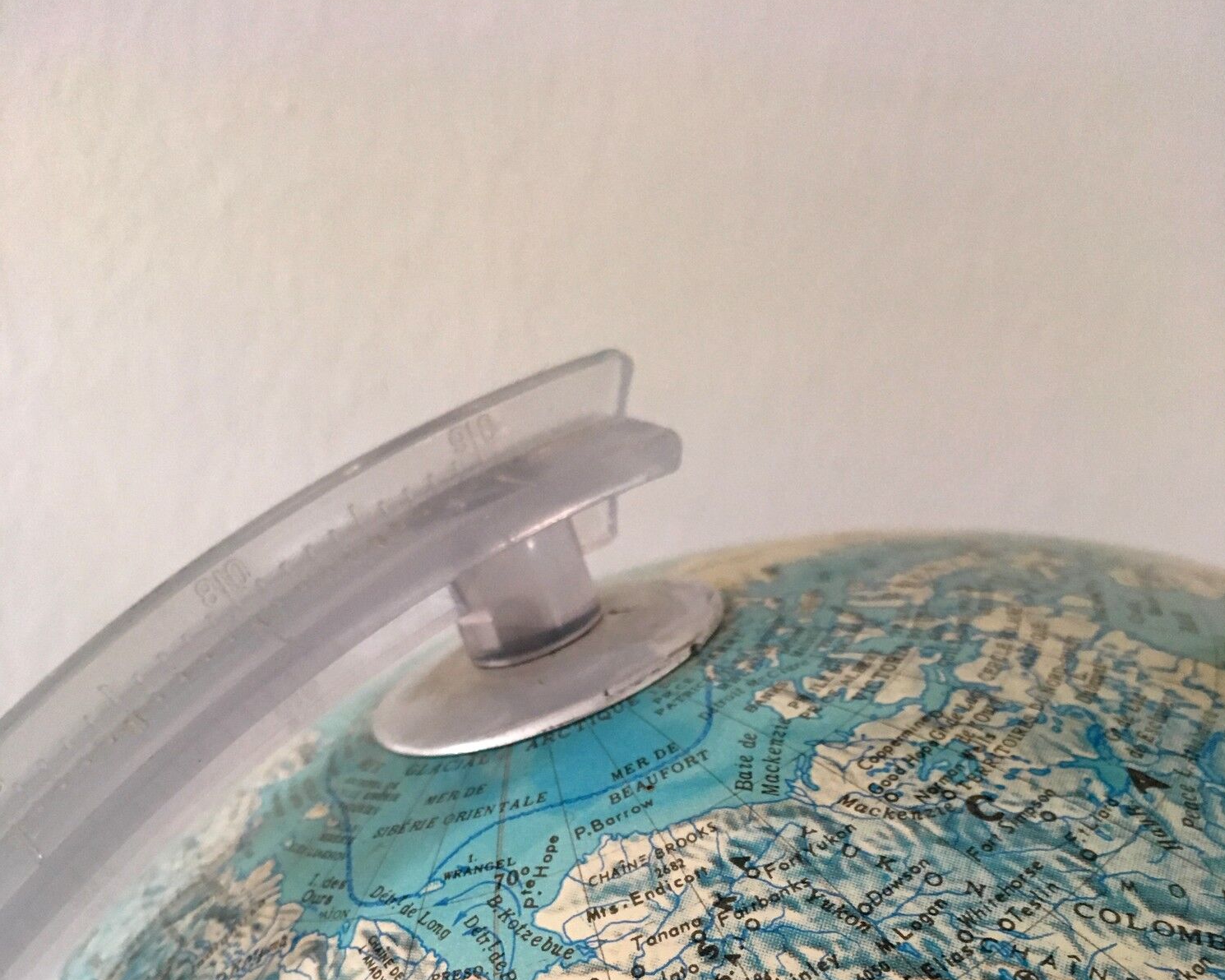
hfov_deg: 47.9
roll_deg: -0.6
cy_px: 818
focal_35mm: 38
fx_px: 1378
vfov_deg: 37.4
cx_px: 616
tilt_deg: -13.2
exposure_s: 1/33
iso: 160
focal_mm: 4.15
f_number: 2.2
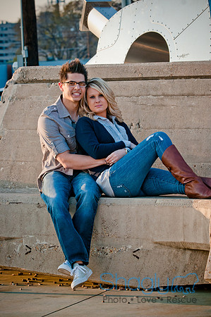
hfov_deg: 8.7
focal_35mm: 158
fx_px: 1388
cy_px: 158
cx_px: 106
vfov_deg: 13.1
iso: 400
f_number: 7.1
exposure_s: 1/250
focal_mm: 105
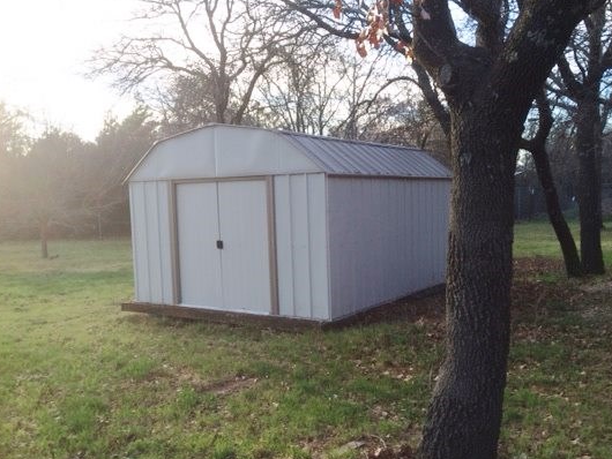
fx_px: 619
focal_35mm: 35
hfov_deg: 52.6
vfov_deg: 40.6
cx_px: 288
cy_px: 269
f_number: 2.2
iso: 32
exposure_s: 1/225
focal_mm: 4.15
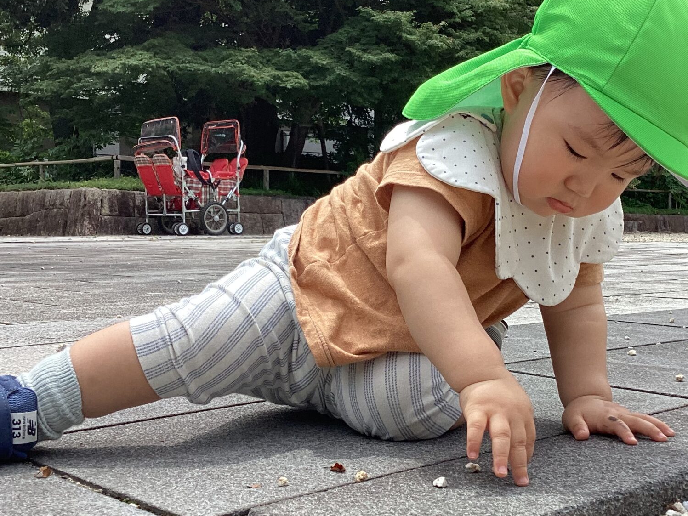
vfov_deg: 27.5
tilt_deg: -2.2
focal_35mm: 53
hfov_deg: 36.0
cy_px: 259
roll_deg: +1.0
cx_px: 419
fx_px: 1053
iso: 25
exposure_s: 1/815
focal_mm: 3.3
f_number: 2.4
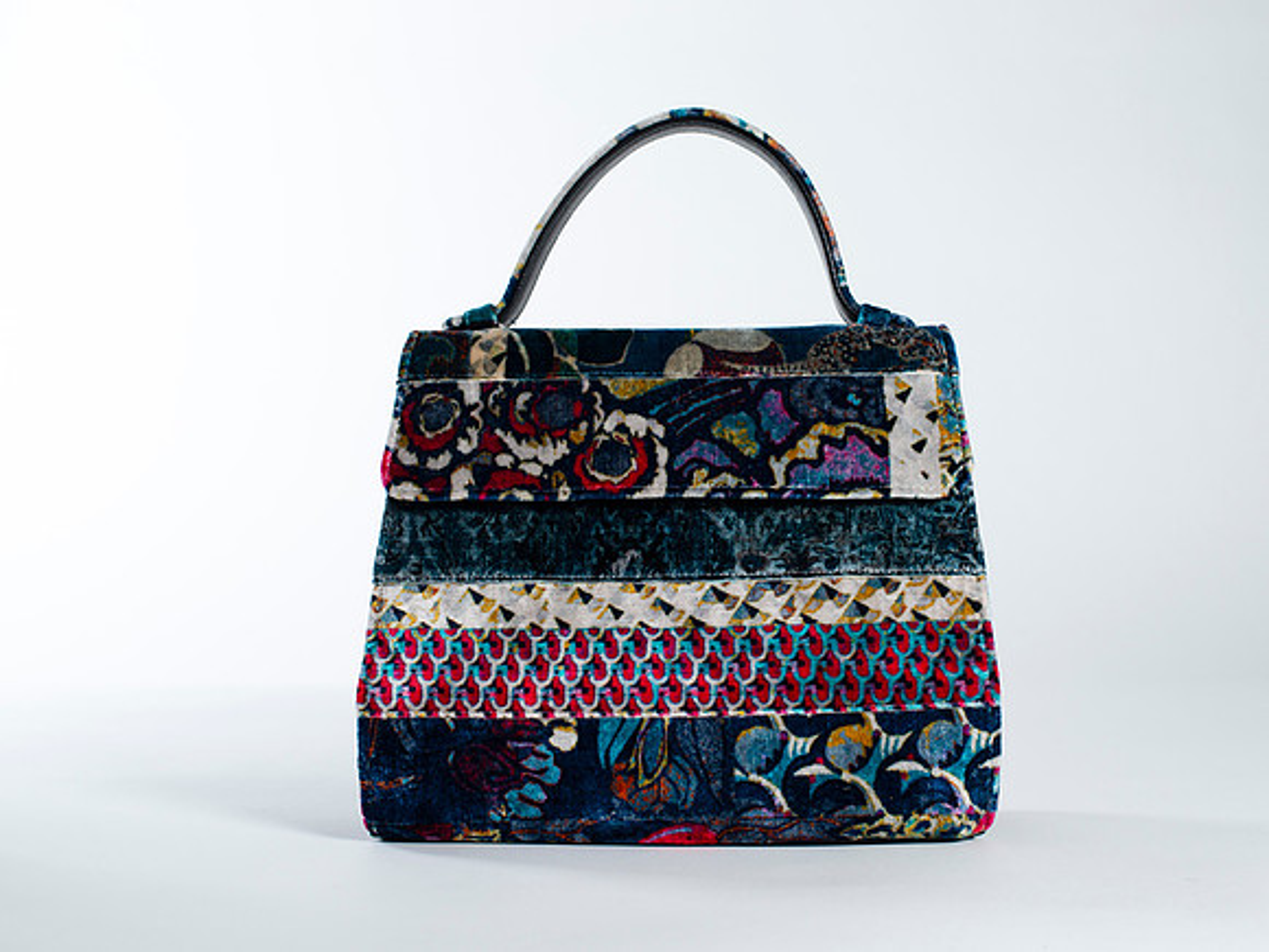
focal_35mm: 54
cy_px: 476
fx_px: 1981
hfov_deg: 35.5
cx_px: 713
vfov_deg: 27.0
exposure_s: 1/200
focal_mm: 50
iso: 200
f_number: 7.1
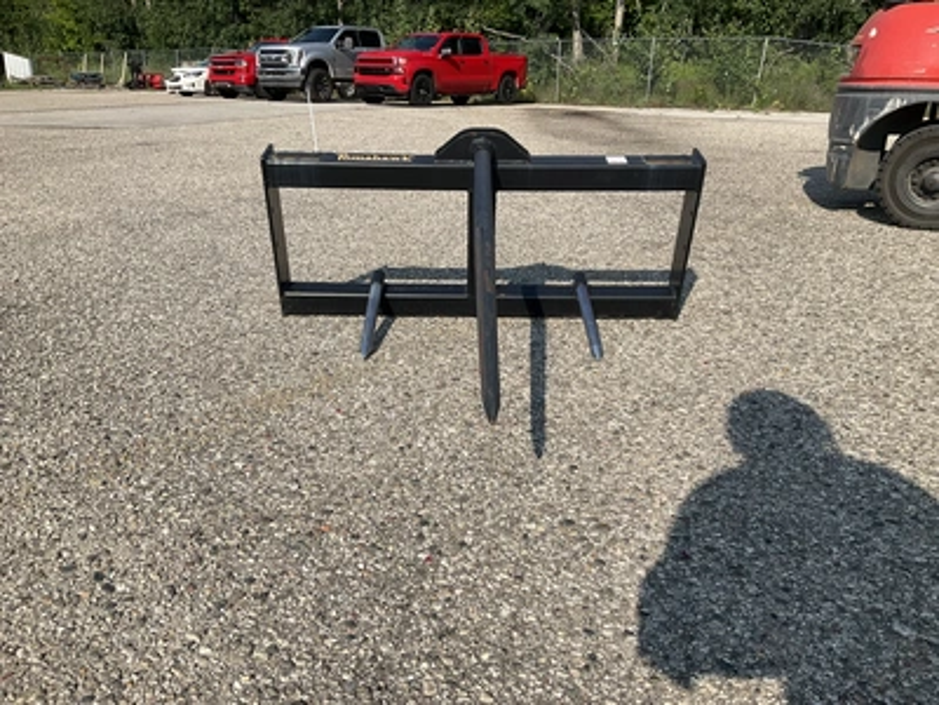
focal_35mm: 29
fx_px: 787
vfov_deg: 48.2
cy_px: 352
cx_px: 470
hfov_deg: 61.7
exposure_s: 1/1984
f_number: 1.8
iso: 25
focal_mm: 3
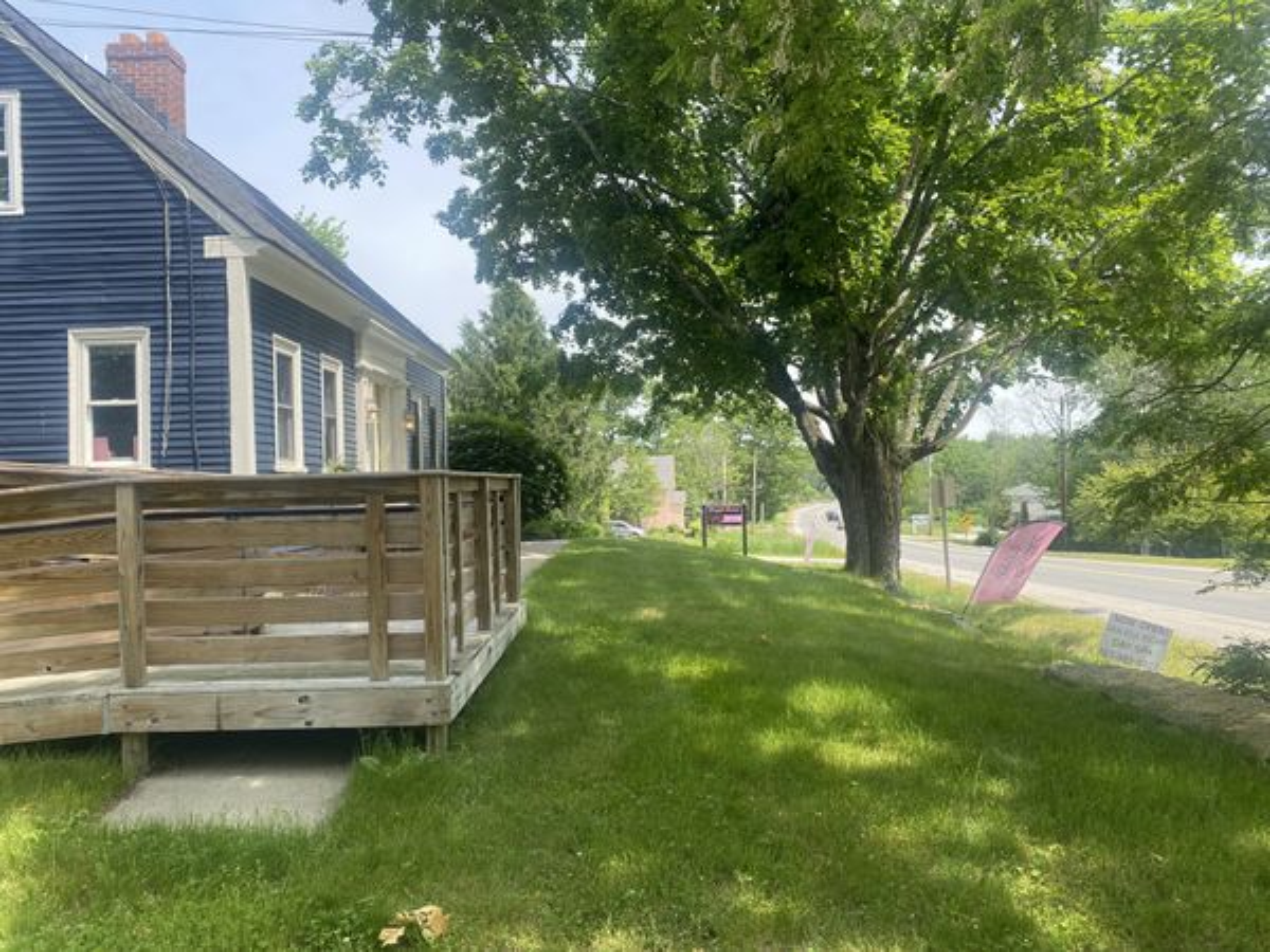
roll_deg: +1.7
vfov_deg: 53.1
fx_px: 954
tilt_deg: +1.1
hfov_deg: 67.3
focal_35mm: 26
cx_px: 635
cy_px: 476
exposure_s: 1/839
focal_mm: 4.25
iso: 32
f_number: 1.8
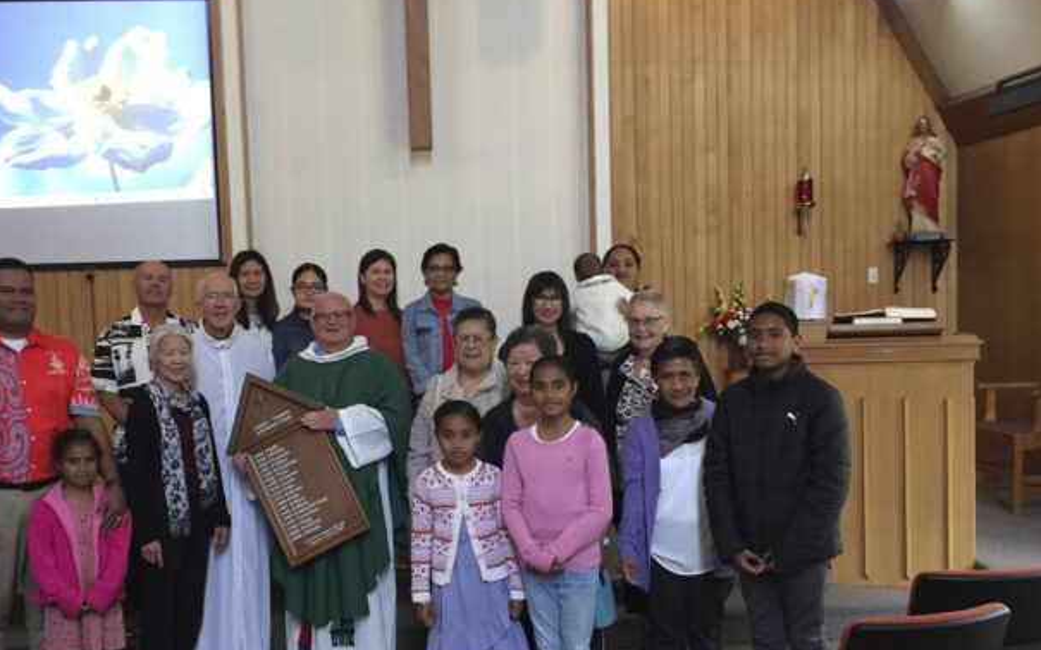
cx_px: 453
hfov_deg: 50.3
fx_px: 1106
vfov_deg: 32.7
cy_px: 390
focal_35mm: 39
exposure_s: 1/33
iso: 160
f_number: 2.2
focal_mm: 4.15
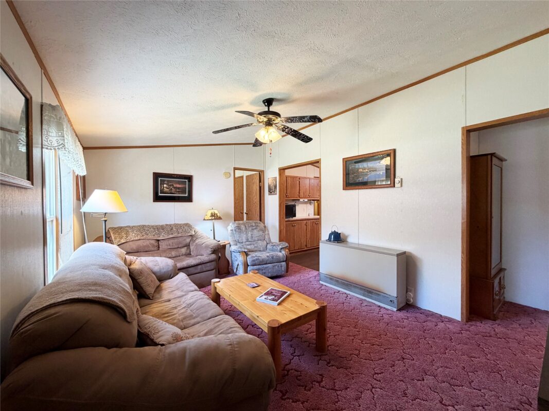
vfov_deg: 85.7
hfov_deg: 102.1
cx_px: 274
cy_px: 206
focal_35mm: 14
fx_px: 222
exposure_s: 1/60
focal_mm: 2.22
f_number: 2.2
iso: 200
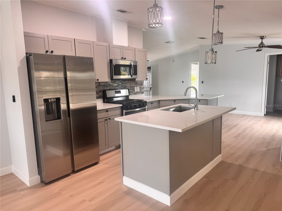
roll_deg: +1.4
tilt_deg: -7.9
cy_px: 106
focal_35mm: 24
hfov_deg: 71.6
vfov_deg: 56.8
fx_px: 196
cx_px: 141
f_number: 1.78
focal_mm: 6.76
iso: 125
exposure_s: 1/60
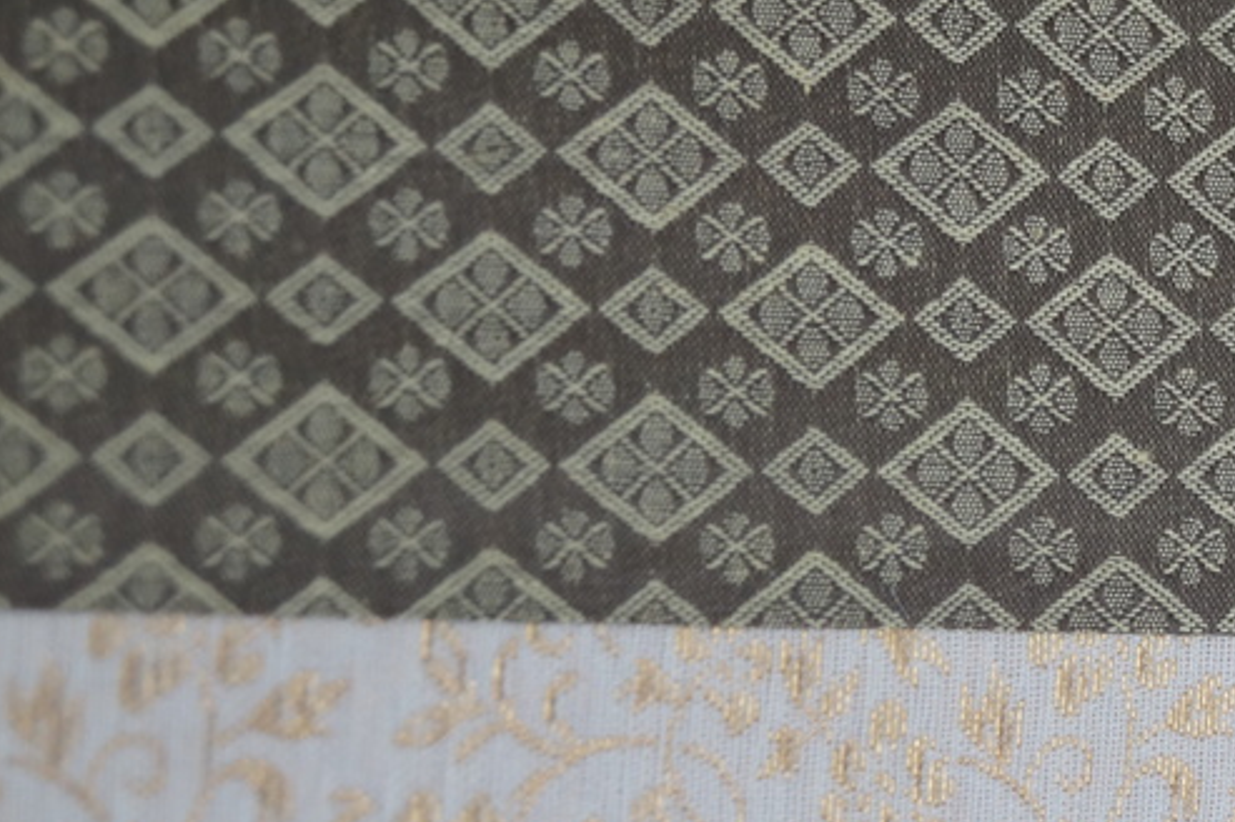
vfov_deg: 10.0
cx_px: 1238
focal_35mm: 137
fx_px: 4697
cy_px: 251
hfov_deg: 14.7
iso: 1000
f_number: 5.6
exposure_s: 1/160
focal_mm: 45
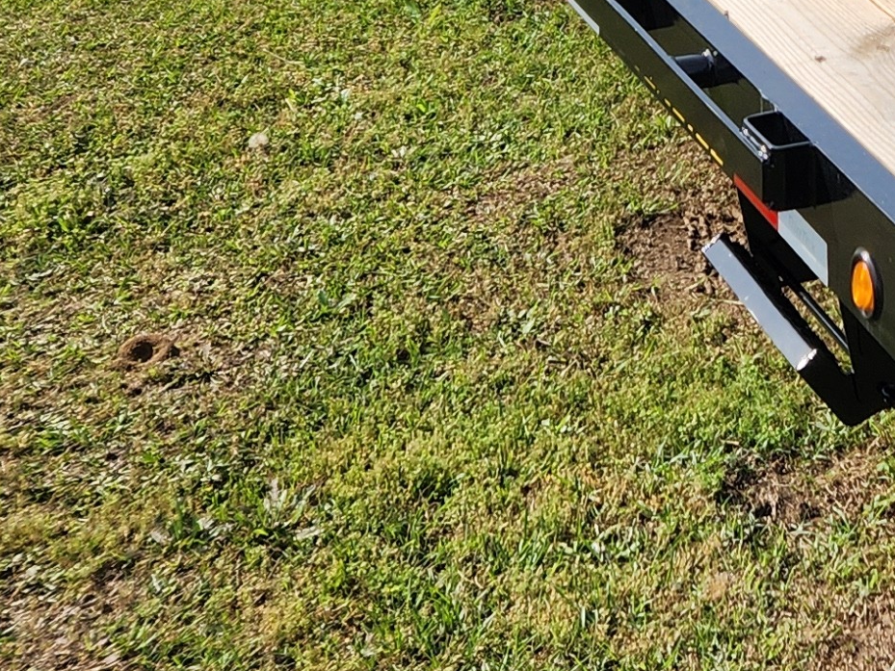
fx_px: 2560
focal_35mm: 99
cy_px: -399
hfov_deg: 18.4
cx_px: 1170
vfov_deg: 13.8
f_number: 1.8
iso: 20
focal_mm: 5.4
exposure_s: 1/1709
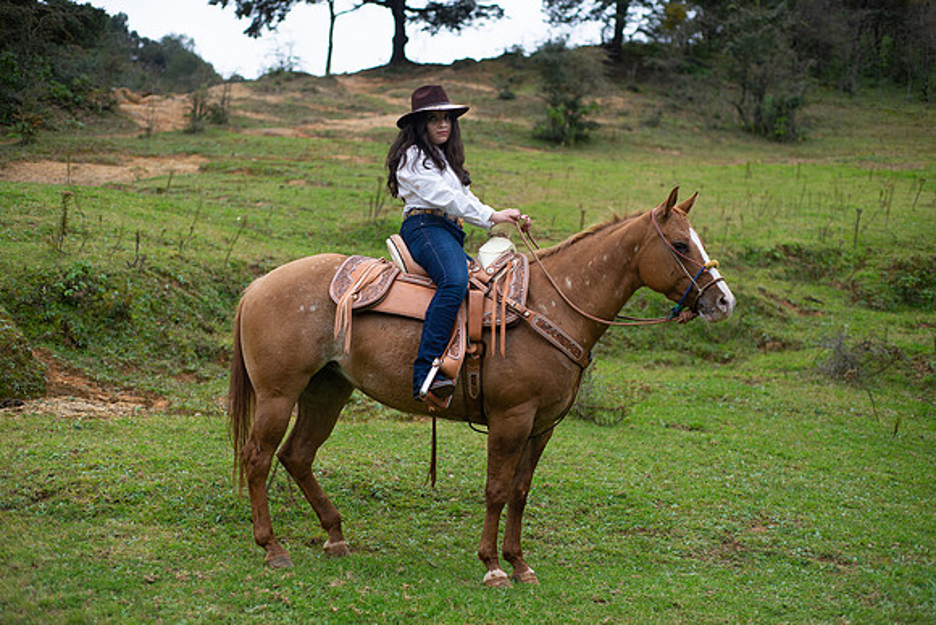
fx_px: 1300
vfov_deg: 27.0
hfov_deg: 39.6
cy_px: 312
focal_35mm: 50
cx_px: 468
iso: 400
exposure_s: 1/2000
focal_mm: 50
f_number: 2.8
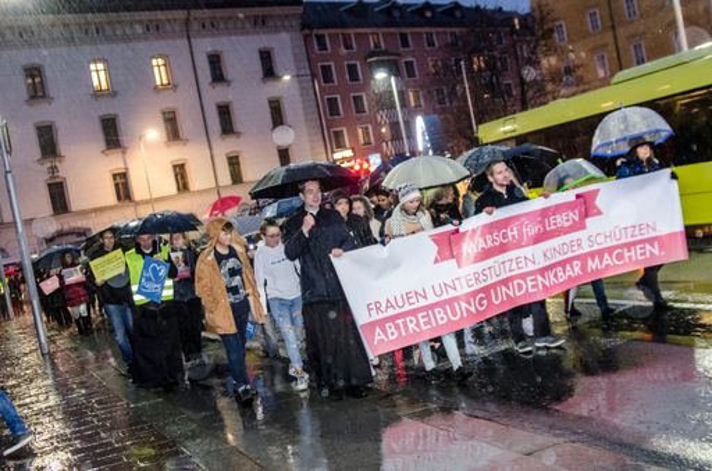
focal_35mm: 42
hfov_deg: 46.5
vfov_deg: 31.7
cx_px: 356
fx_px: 829
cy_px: 236
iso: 2500
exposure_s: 1/60
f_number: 2.8
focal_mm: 28
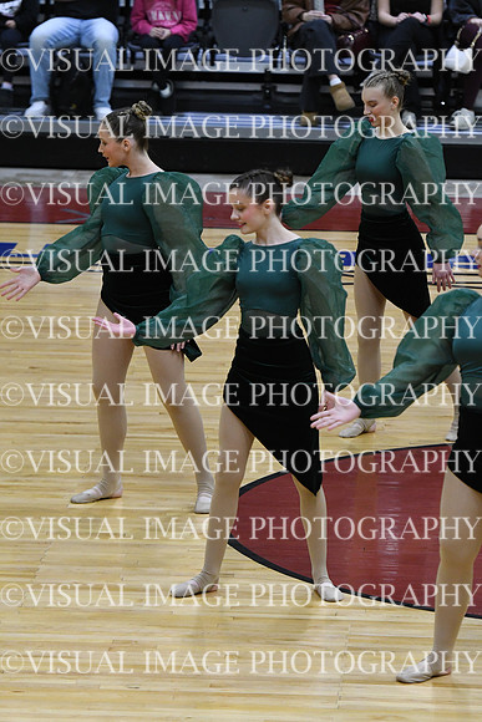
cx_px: 241
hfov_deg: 6.1
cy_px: 361
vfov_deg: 9.1
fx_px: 4516
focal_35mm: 225
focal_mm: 150
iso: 4000
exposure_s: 1/400
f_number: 4
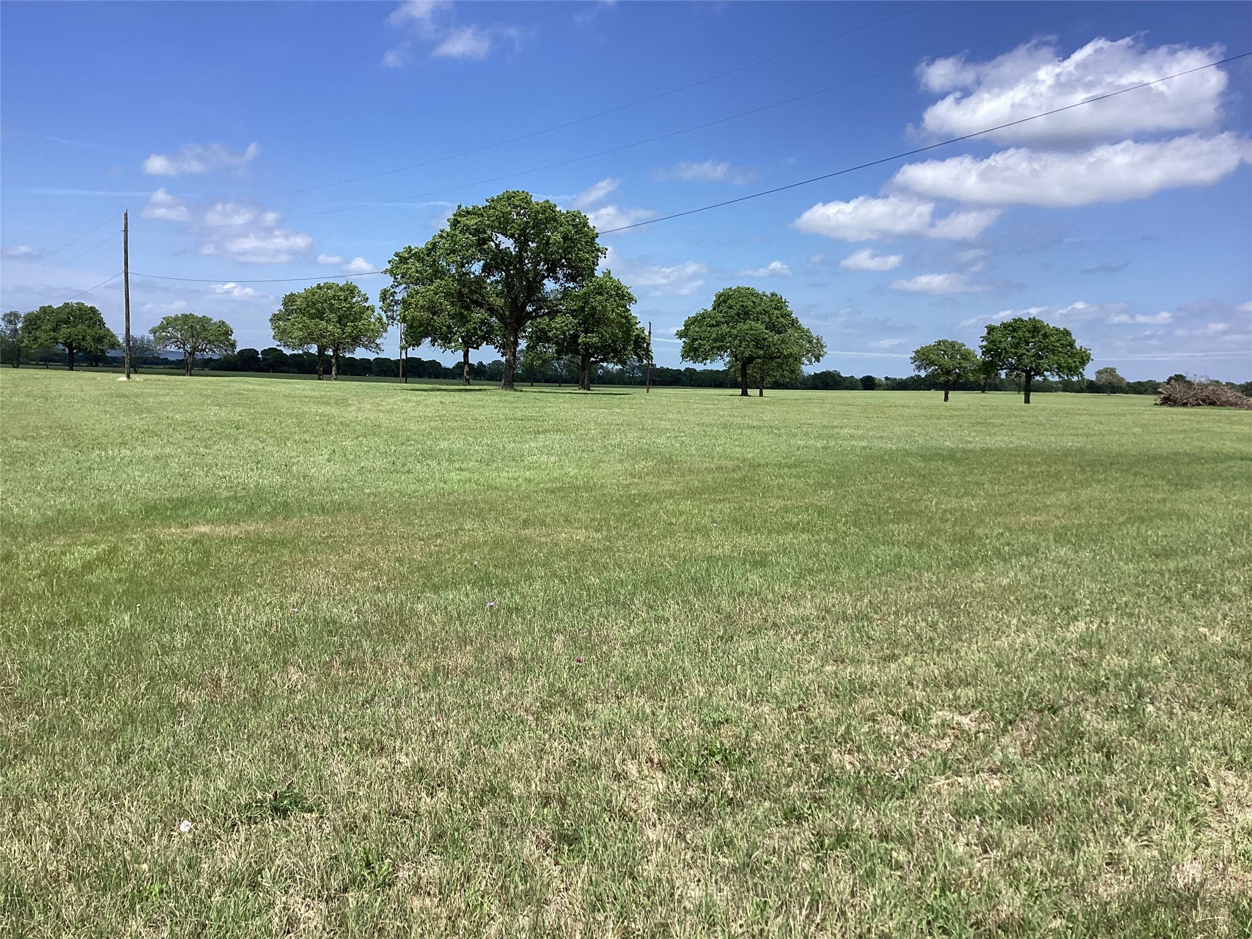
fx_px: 1121
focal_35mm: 31
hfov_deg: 58.4
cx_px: 626
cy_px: 470
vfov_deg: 45.4
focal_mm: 3.3
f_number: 2.4
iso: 25
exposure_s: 1/1631
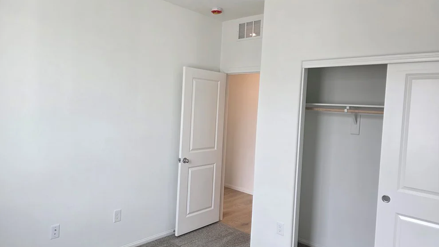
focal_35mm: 26
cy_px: 117
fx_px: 303
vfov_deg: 44.4
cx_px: 213
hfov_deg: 71.9
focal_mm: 6.3
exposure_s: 1/120
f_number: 1.7
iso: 100
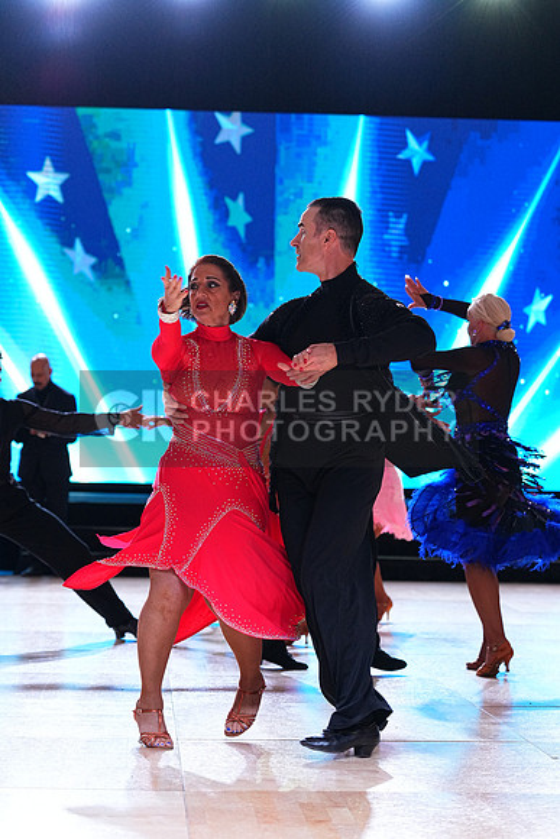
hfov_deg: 15.0
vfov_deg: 22.4
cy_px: 420
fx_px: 2122
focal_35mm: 91
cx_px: 280
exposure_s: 1/400
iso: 2500
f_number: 4
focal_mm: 91
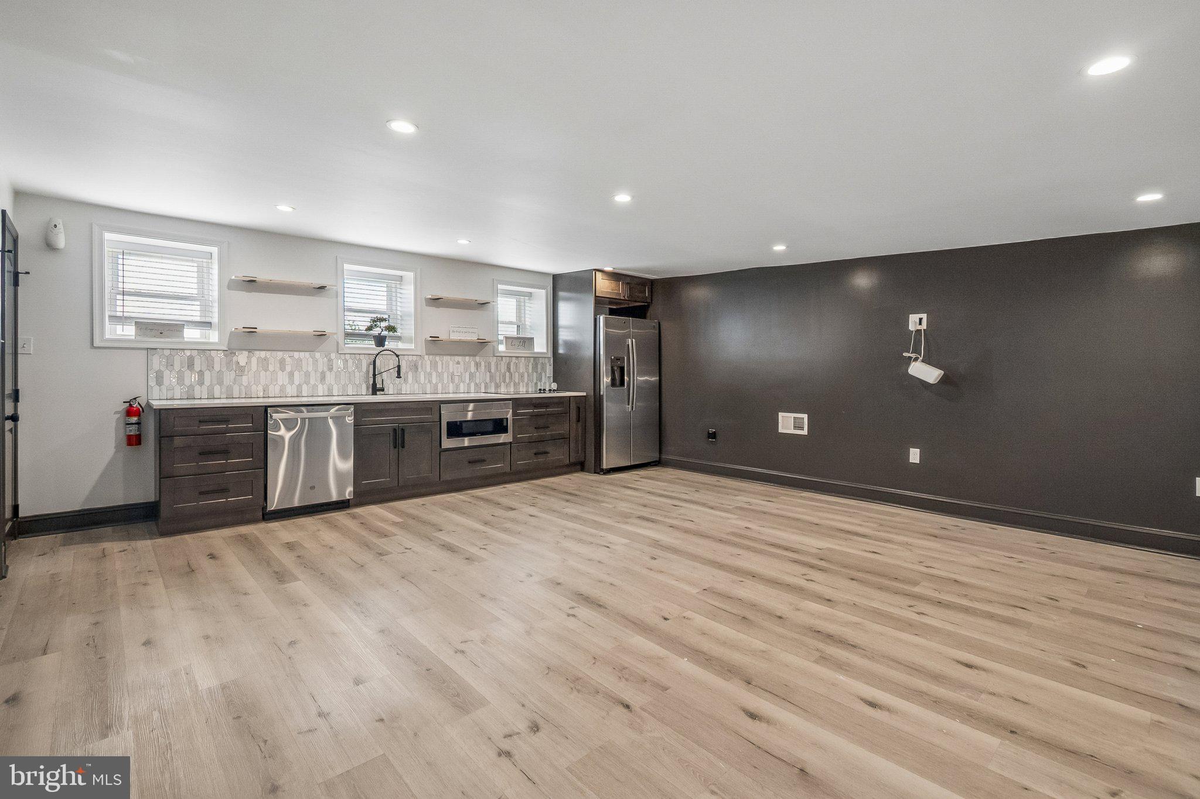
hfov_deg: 100.4
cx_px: 600
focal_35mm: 15
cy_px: 400
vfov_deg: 77.3
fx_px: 500
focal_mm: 10
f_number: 5.6
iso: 400
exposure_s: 1/80
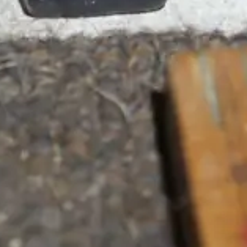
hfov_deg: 6.5
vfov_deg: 6.3
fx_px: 2139
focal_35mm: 265
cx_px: 436
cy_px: -310
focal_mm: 23
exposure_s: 1/60
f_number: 5.1
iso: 1600
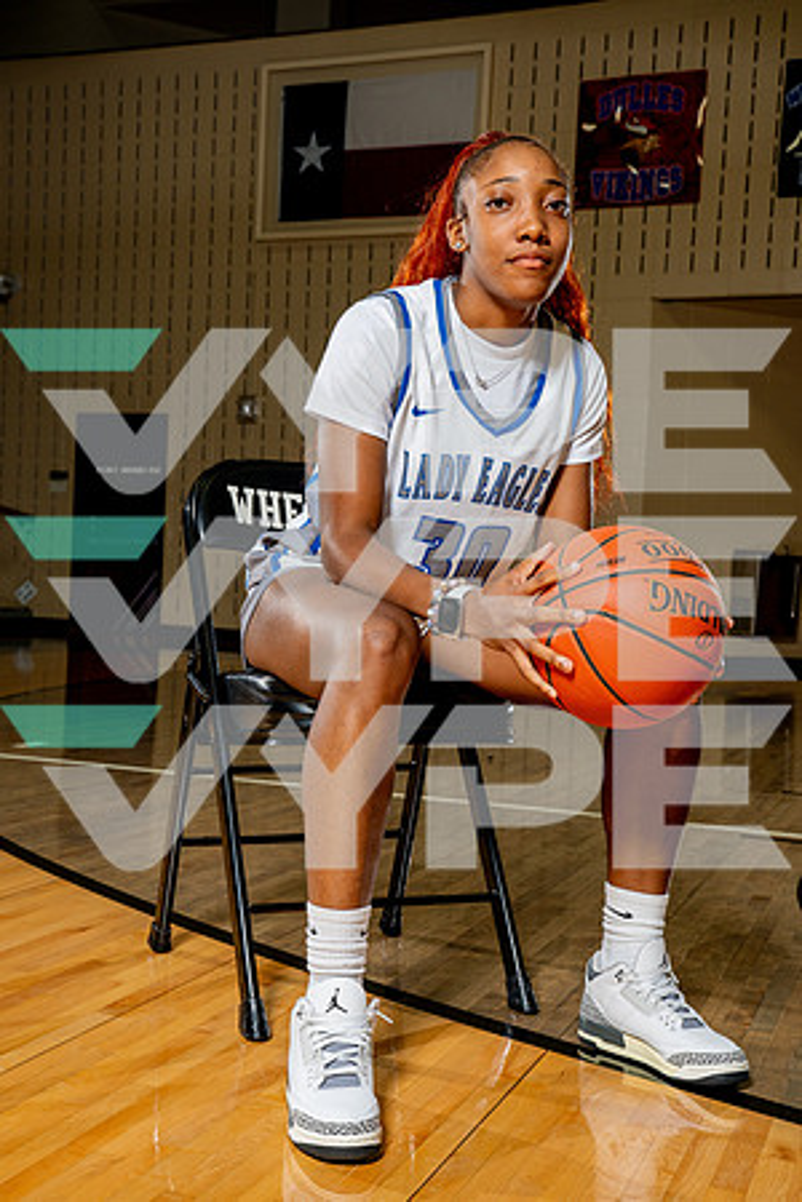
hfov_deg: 31.2
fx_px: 1437
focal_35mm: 43
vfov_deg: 45.4
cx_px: 401
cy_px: 601
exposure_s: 1/250
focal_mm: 43
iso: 400
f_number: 8
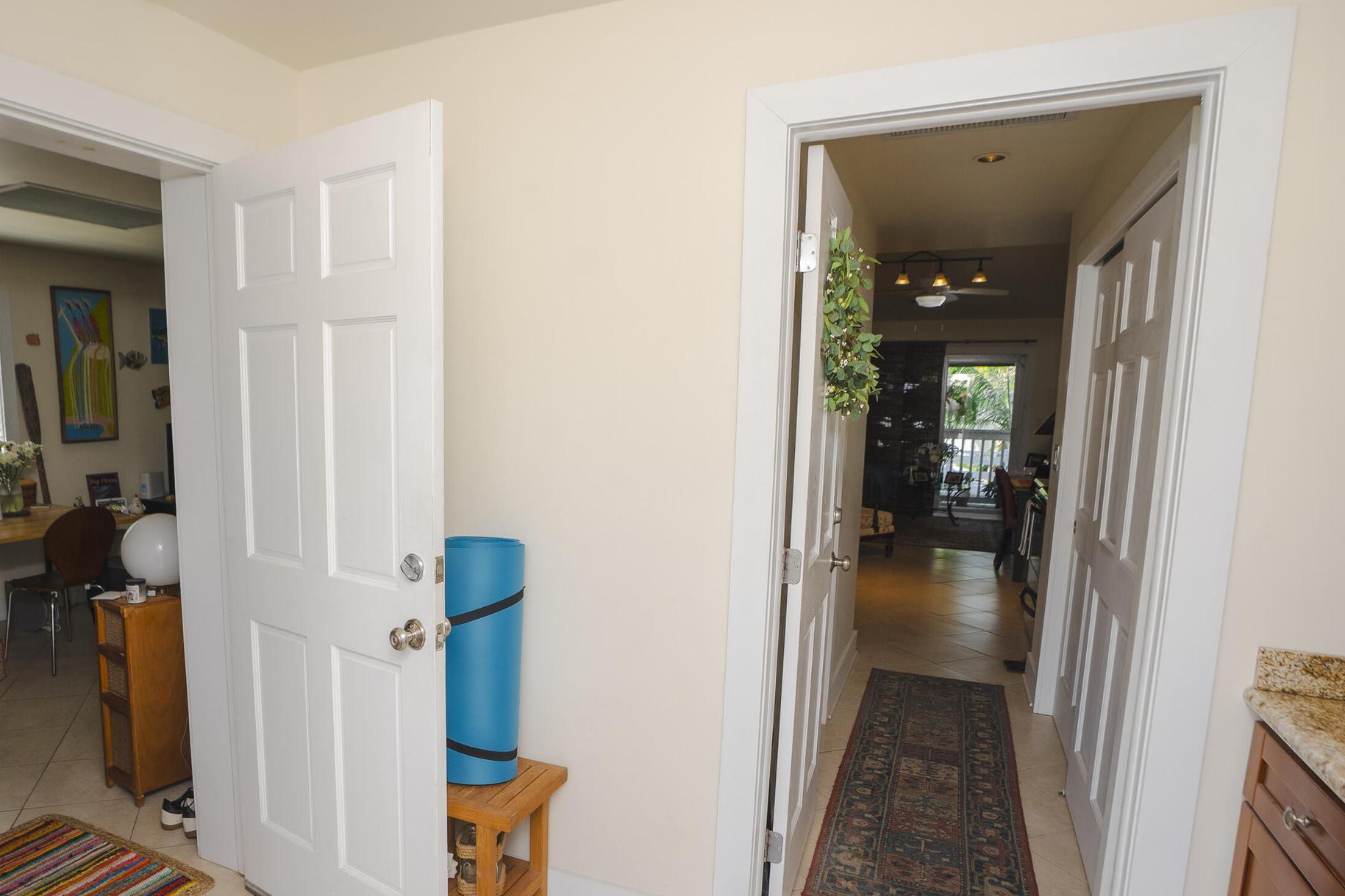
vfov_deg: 59.4
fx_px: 784
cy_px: 492
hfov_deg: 80.4
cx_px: 545
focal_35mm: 21
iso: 800
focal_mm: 16
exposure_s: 1/200
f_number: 5
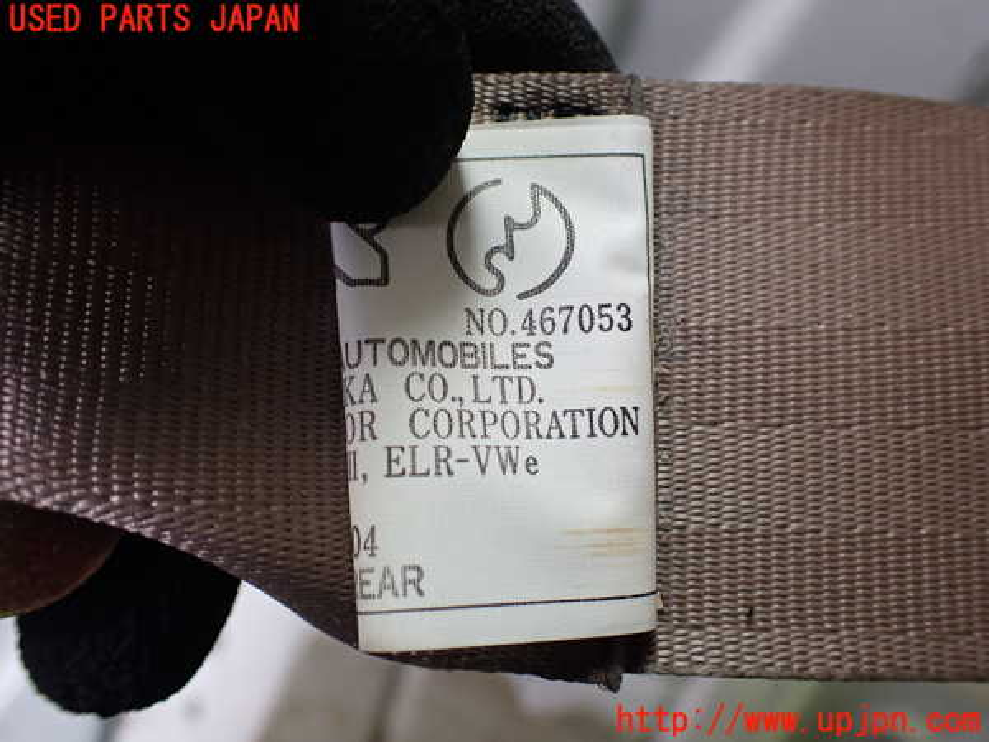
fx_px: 857
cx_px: 494
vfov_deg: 46.8
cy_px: 371
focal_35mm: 30
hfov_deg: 60.0
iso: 250
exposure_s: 1/125
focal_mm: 5.4
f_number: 2.3
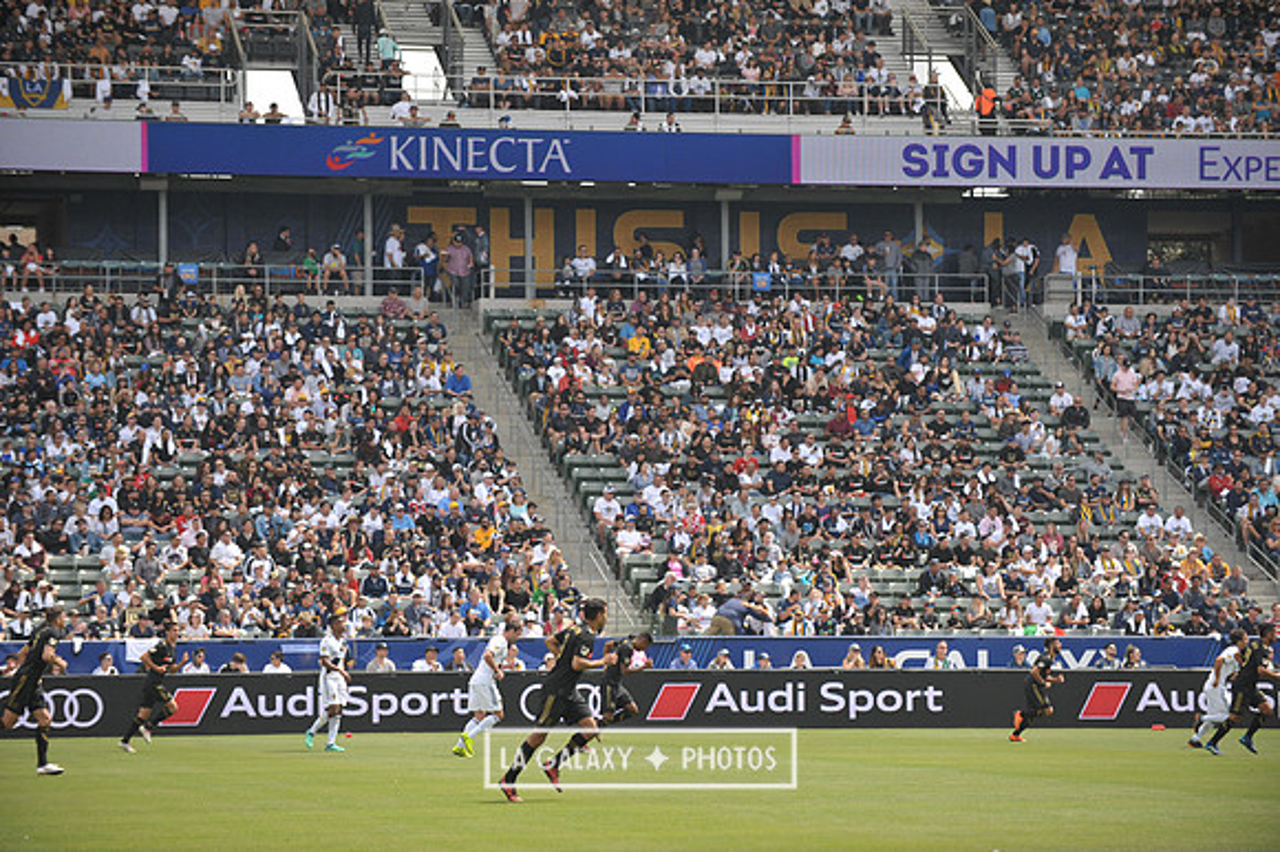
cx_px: 640
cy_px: 426
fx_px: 4797
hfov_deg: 15.2
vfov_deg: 10.1
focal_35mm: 135
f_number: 3.5
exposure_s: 1/2500
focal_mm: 135
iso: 320
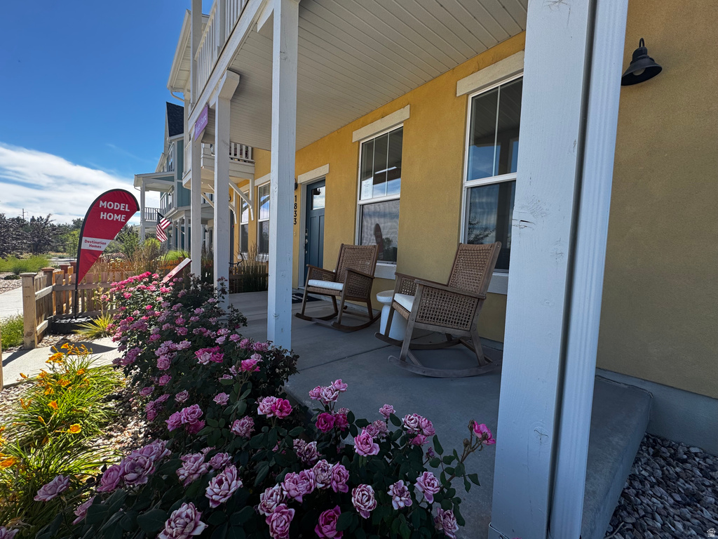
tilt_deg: -3.9
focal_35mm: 14
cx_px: 359
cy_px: 270
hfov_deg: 102.1
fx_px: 290
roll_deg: -2.4
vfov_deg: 85.7
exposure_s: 1/495
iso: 40
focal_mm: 2.22
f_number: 2.2
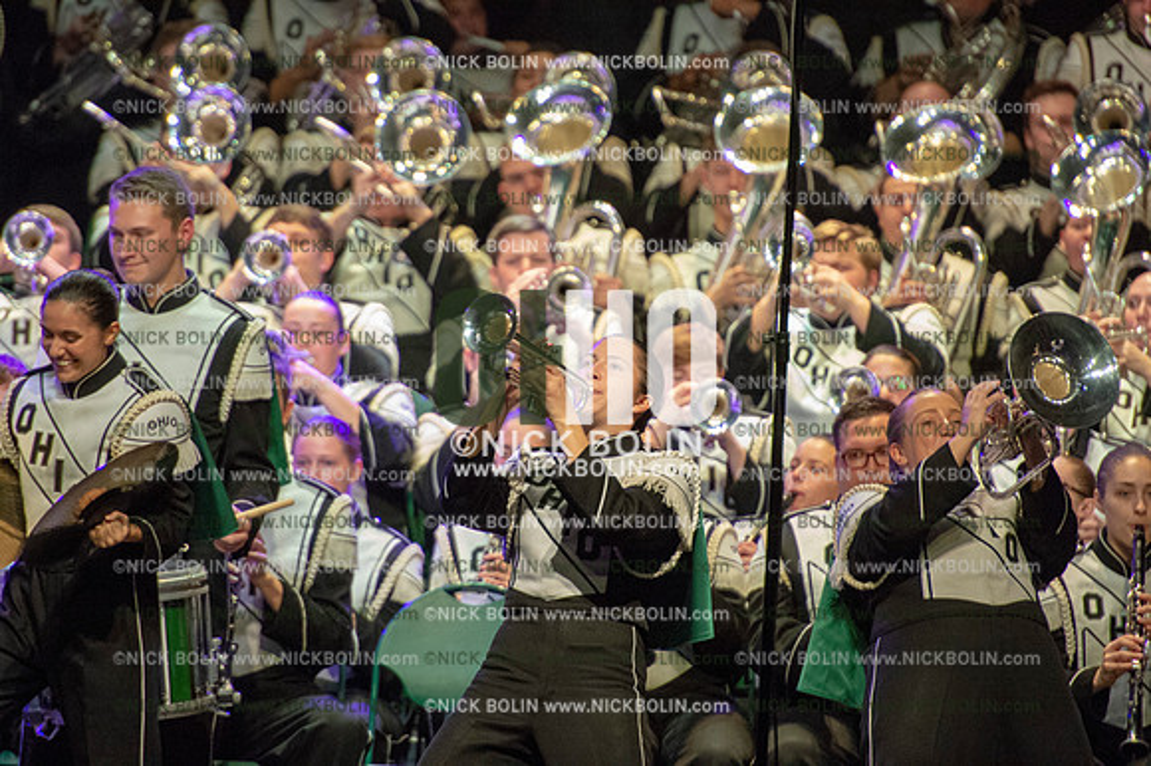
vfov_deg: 3.4
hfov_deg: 5.2
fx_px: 12781
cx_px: 576
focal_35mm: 400
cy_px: 383
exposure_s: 1/320
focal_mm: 400
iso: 8000
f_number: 5.6
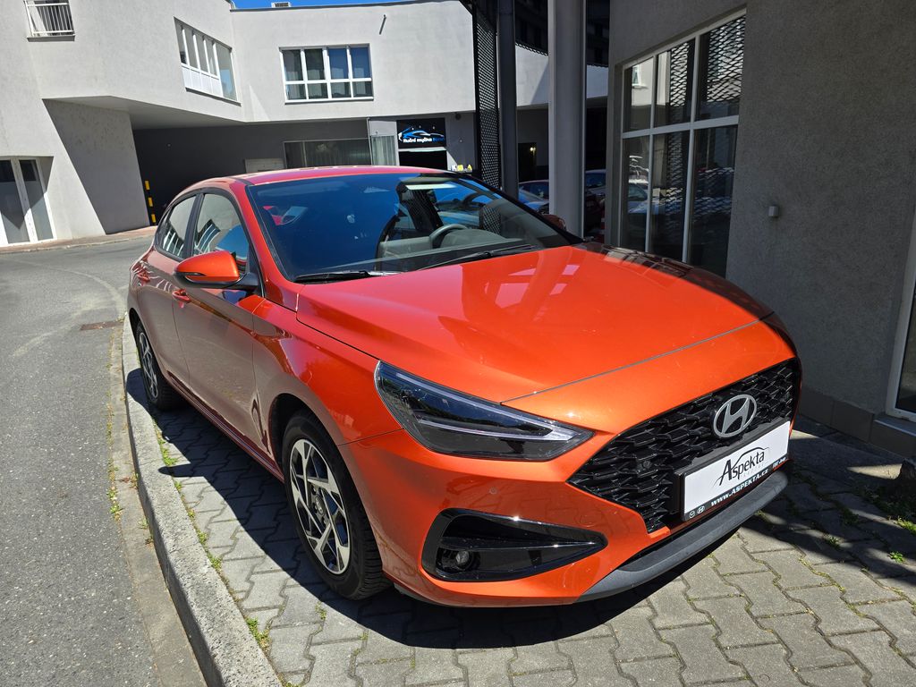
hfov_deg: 73.9
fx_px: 609
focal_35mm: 23
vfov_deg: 58.9
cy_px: 344
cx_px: 458
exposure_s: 1/541
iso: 12
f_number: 1.7
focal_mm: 6.3
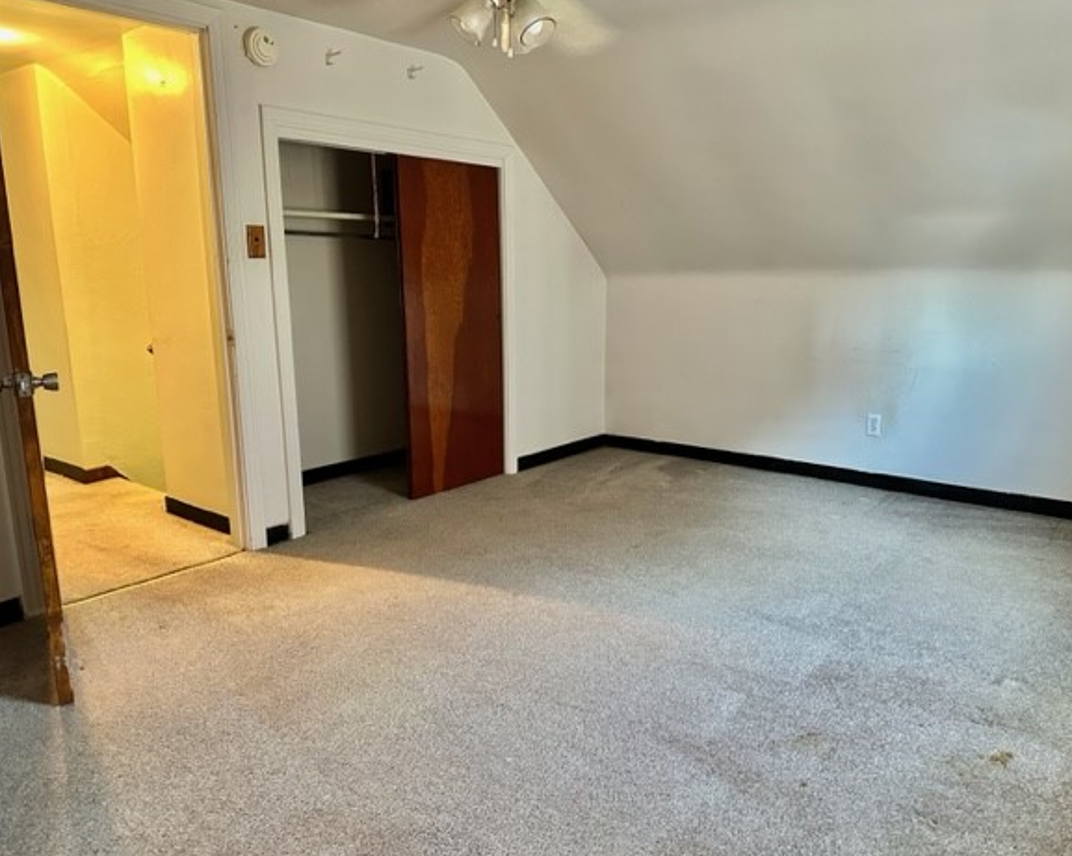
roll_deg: +0.1
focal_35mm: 26
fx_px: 824
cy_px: 427
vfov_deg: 54.9
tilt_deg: -12.6
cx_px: 561
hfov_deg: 66.0
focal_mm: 6.86
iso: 640
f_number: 1.78
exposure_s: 1/60
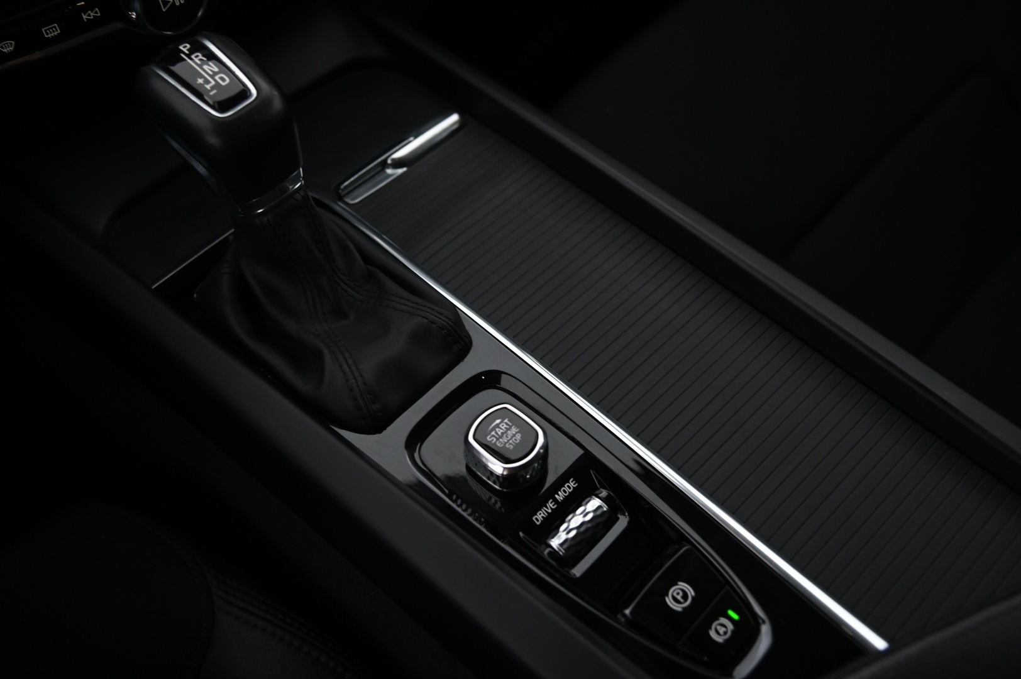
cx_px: 510
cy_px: 340
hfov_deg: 50.7
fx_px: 1077
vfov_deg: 35.0
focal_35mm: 38
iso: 2000
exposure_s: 1/25
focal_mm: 38
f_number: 4
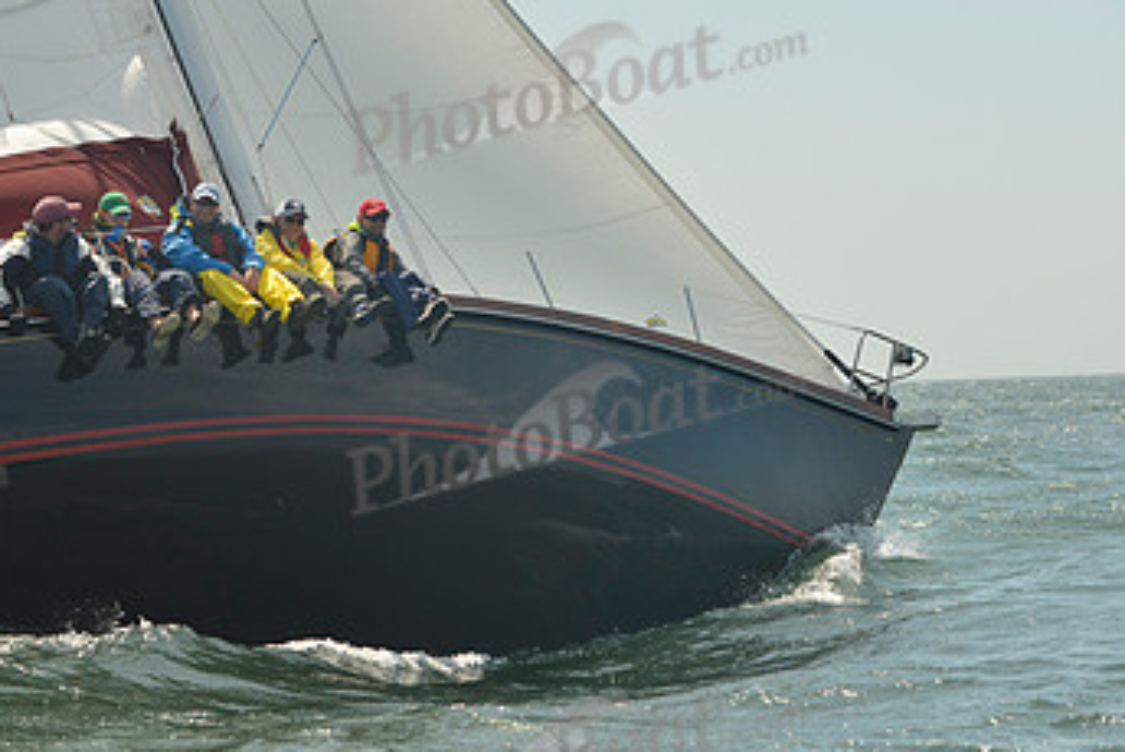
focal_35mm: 118
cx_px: 180
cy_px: 306
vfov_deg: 11.6
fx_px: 3691
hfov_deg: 17.2
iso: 200
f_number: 5.6
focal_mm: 70
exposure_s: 1/1250
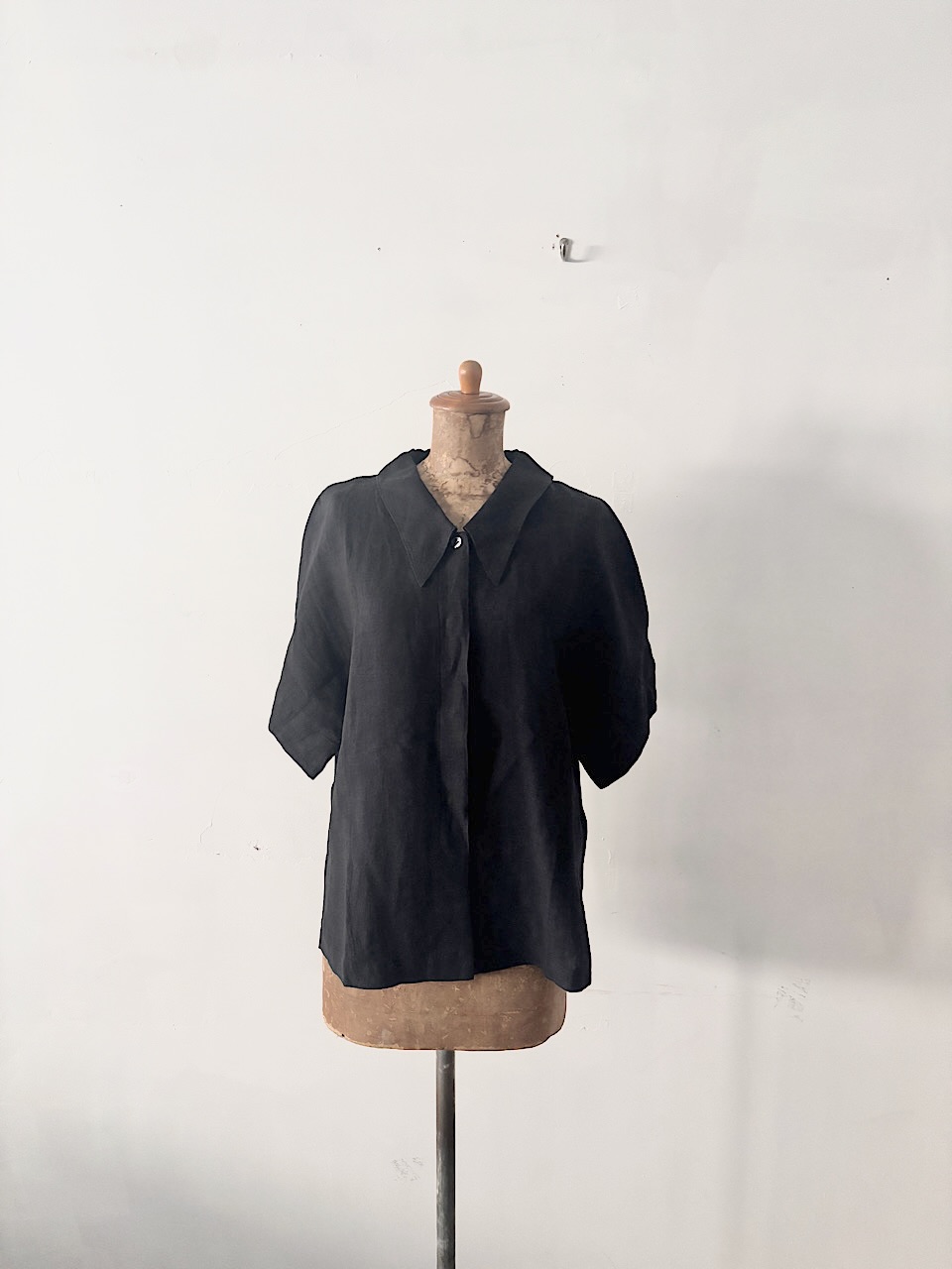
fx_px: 953
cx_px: 476
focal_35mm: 26
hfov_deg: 53.1
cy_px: 634
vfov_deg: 67.3
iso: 400
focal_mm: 5.96
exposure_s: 1/60
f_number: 1.6
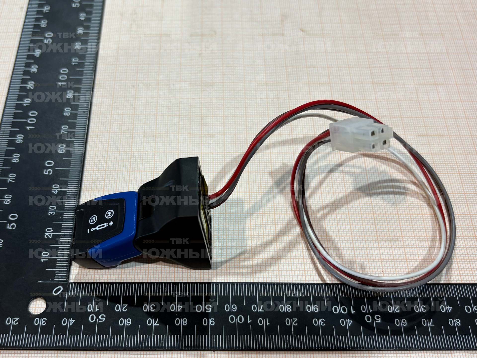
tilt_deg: -60.4
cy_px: 179
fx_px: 358
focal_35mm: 26
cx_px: 238
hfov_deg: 67.3
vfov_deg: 53.1
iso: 125
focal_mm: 5.96
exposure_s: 1/100
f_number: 1.6
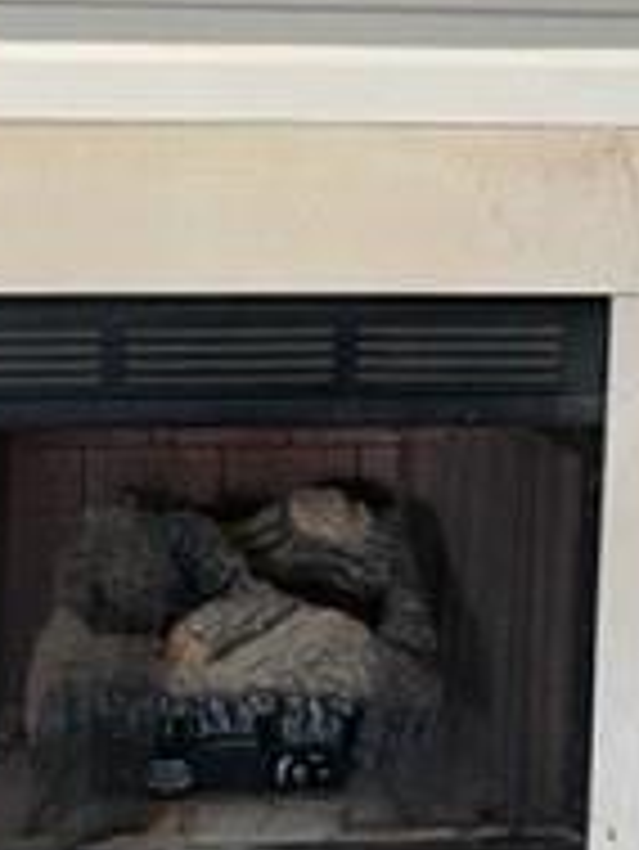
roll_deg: -2.6
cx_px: 436
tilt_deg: -9.3
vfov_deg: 21.7
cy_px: 85
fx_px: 2163
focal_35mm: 88
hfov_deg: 16.8
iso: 100
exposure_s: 1/60
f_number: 1.6
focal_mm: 4.2
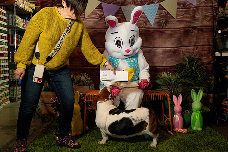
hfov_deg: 51.9
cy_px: 76
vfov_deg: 36.0
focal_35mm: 37
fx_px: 234
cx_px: 114
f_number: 4.5
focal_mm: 37
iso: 8000
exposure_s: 1/500
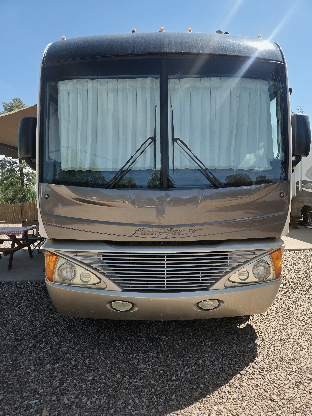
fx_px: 276
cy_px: 208
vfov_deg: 73.9
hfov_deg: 58.9
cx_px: 156
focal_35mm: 23
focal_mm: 5.4
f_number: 1.8
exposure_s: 1/2111
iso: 80
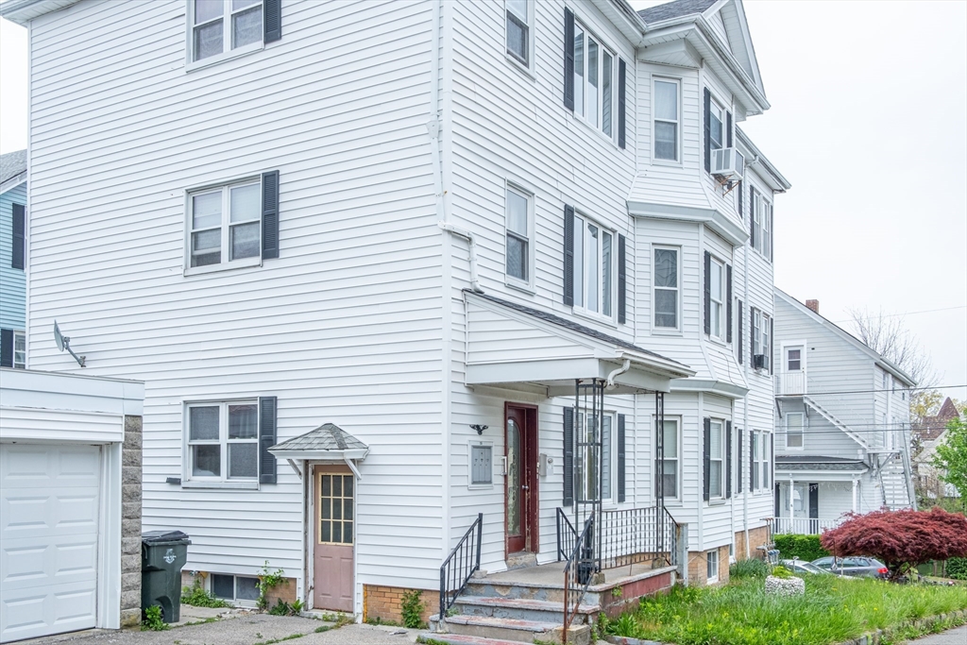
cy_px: 322
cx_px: 484
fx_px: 940
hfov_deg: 54.4
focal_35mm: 35
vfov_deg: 37.9
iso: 400
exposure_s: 1/200
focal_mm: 23
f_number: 10
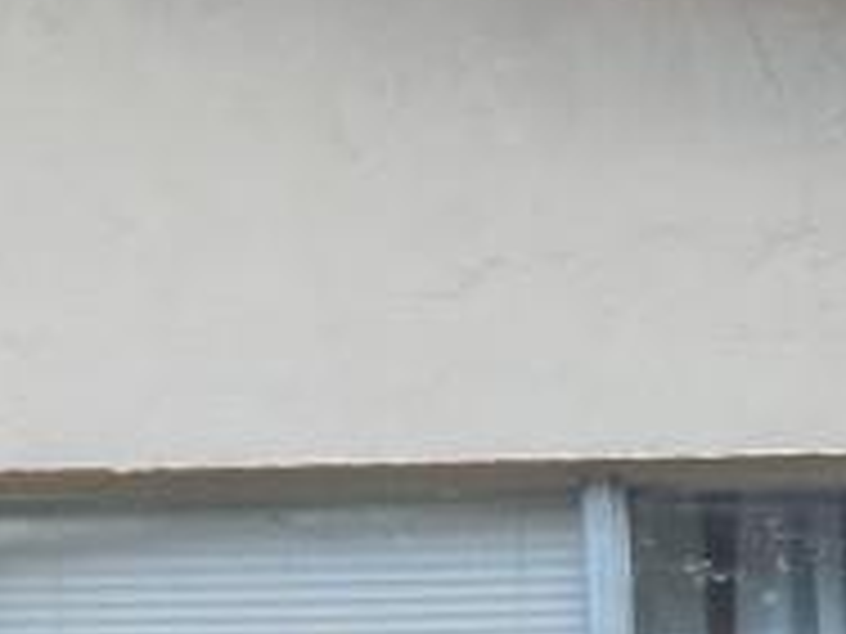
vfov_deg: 6.4
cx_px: 2655
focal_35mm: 222
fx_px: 5426
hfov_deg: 7.6
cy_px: 1565
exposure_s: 1/80
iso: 125
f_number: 4
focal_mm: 5.2
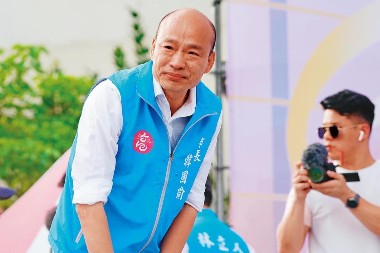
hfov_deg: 7.7
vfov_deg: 5.2
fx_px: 2808
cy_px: 136
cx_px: 150
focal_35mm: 266
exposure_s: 1/400
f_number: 4
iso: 1000
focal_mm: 134
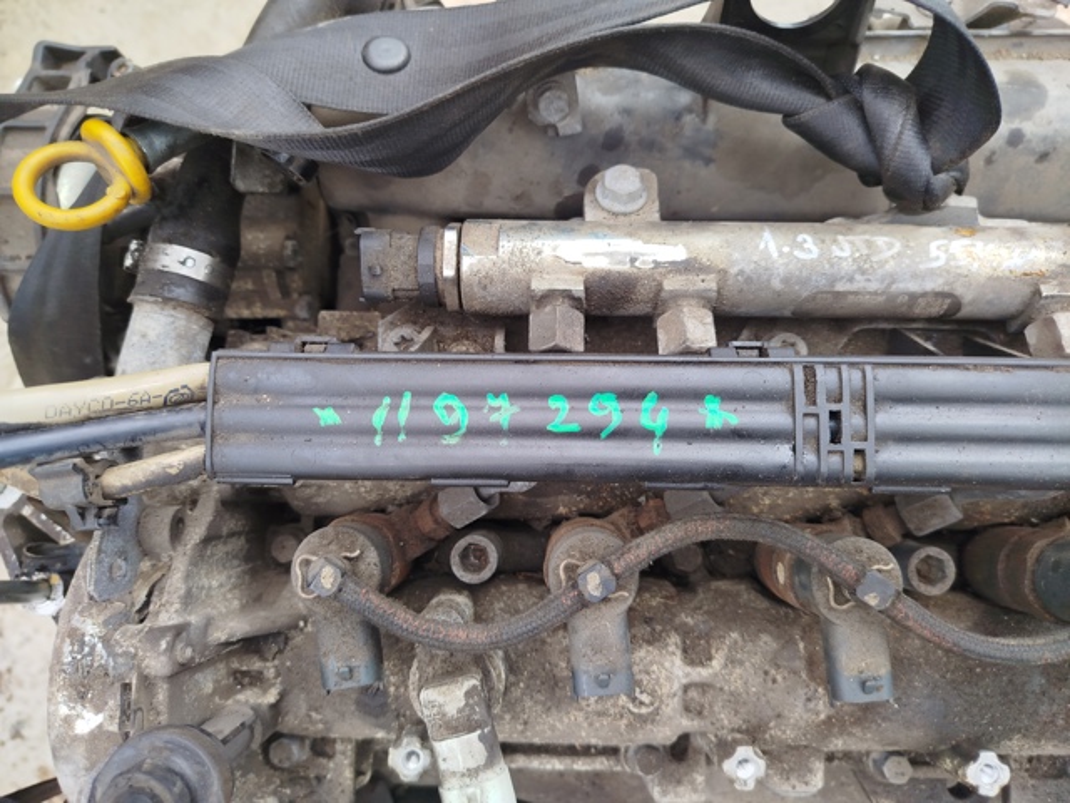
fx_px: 742
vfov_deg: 56.8
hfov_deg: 71.6
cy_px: 402
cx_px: 535
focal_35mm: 24
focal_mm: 5.31
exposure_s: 1/165
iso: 50
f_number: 1.7
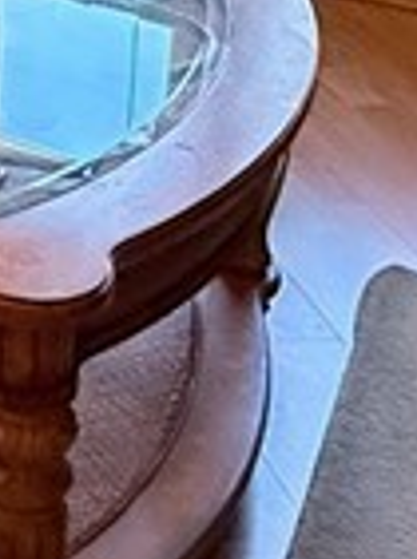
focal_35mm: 102
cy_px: -266
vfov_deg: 17.5
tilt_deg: -13.4
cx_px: -457
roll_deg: +1.6
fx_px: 1646
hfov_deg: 12.5
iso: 640
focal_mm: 2.22
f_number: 2.2
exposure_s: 1/120
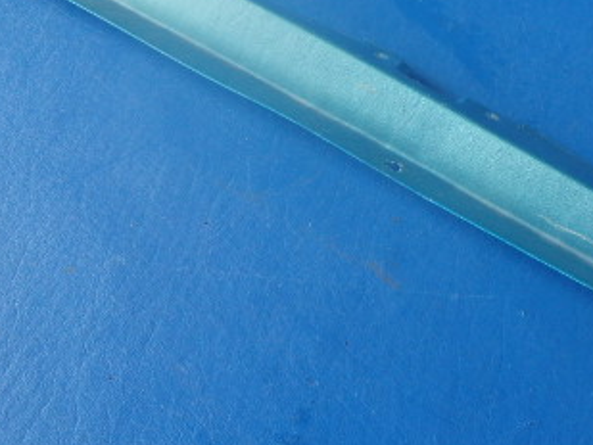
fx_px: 994
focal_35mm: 58
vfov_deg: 25.0
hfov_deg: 32.6
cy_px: 125
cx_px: 438
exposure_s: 1/50
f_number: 3.9
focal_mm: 5
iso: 200
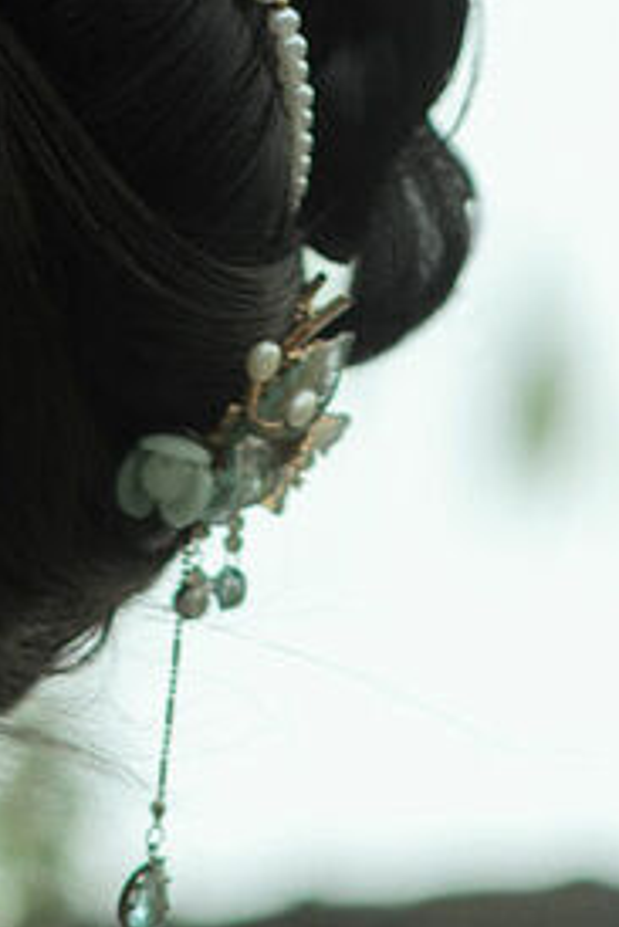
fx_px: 12595
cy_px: 1842
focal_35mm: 489
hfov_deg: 2.8
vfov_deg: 4.2
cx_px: -240
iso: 100
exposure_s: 1/1250
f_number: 2
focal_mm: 85
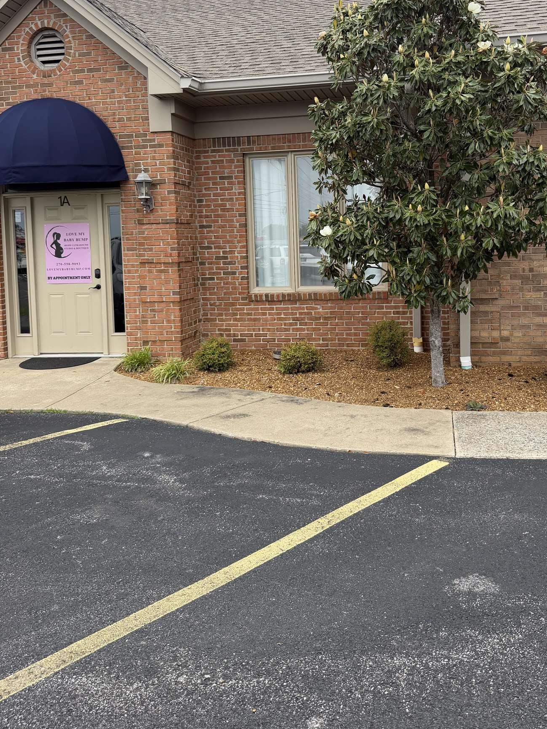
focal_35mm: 32
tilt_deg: -3.0
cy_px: 275
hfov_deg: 44.1
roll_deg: +2.2
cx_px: 310
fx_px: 674
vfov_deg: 56.2
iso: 100
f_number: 1.78
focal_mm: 6.76
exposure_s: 1/1437
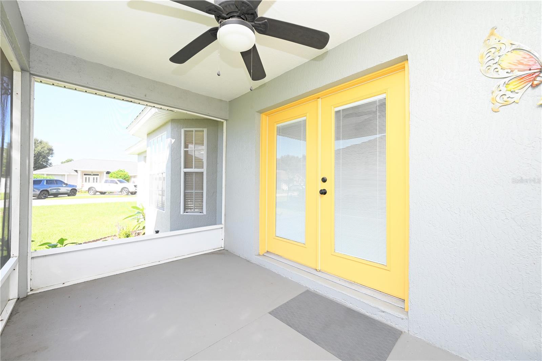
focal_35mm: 14
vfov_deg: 81.2
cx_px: 271
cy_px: 180
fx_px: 211
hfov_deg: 104.3
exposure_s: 1/125
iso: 125
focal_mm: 14
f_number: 5.6
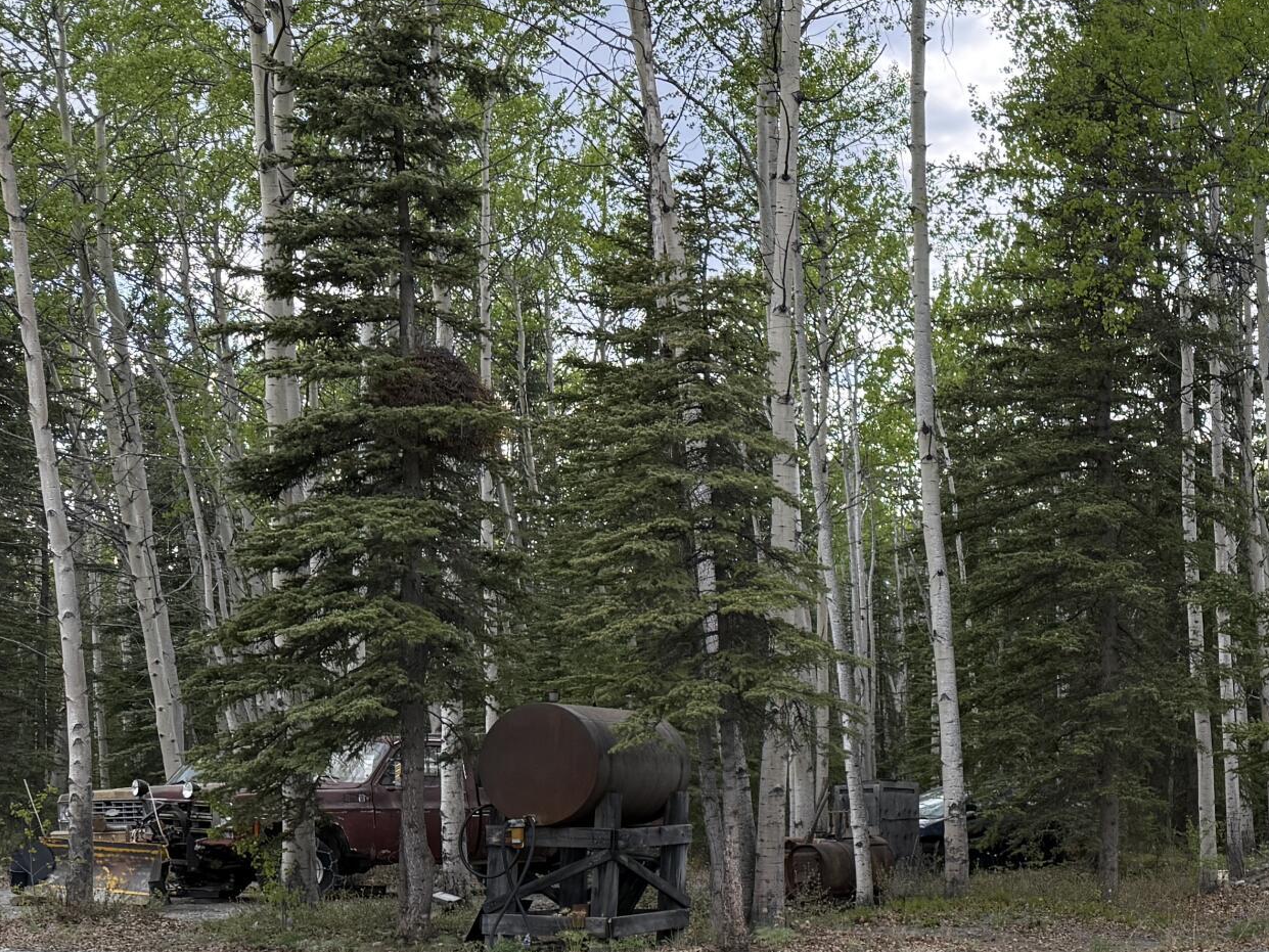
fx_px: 2126
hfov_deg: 28.7
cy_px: 743
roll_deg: +0.5
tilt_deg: +1.6
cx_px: 1532
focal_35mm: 58
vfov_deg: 24.9
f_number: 1.78
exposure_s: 1/979
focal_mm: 6.76
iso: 100
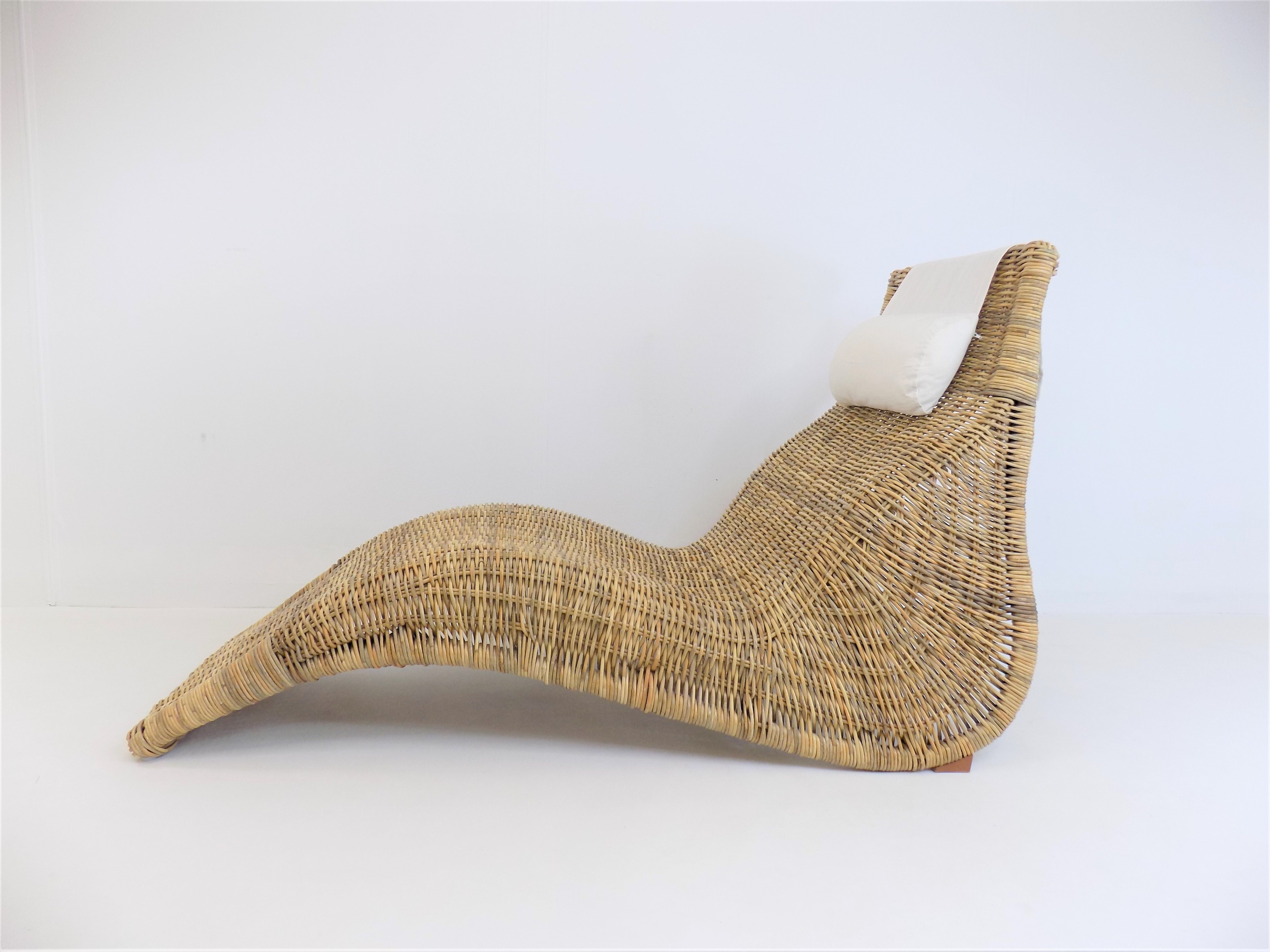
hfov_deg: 73.9
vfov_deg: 58.9
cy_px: 476
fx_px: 844
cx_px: 635
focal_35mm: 23
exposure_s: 1/50
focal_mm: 4
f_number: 3.1
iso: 80
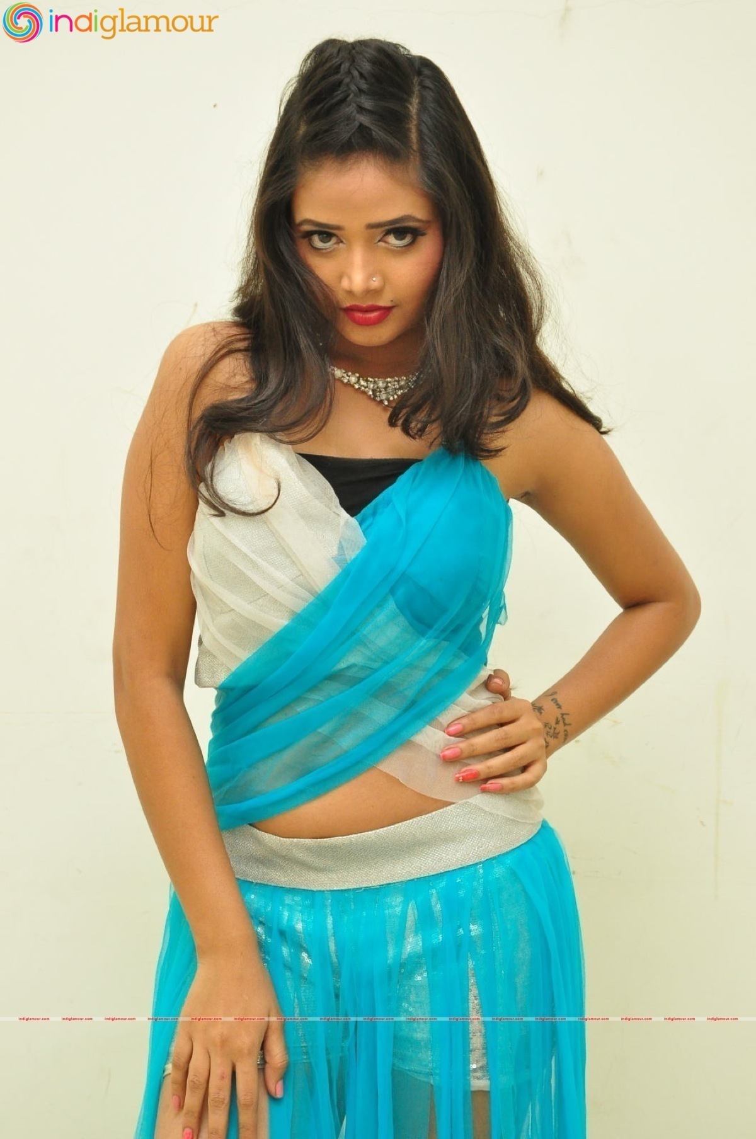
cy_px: 570
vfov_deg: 26.0
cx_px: 378
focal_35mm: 78
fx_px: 2464
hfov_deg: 17.4
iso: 1600
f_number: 8
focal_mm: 52
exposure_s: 1/125
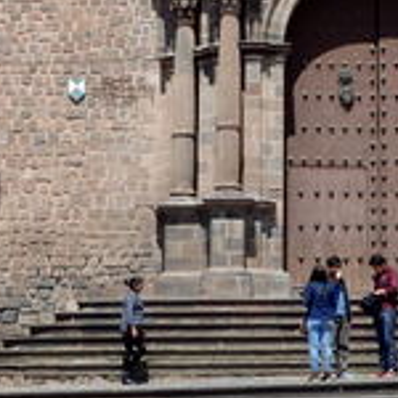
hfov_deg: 16.2
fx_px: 1379
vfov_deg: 16.3
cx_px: 366
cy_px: 84
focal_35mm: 106
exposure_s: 1/640
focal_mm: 6.4
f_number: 4.5
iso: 125
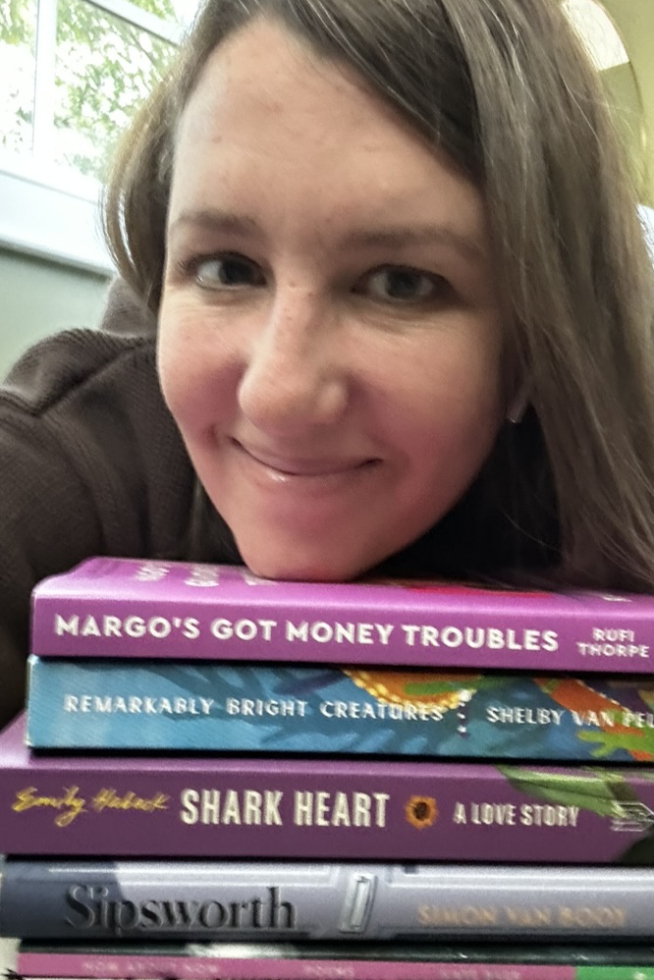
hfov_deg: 41.1
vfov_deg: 58.7
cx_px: 283
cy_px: 488
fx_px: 871
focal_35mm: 32
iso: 640
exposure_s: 1/19
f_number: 1.9
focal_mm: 2.69
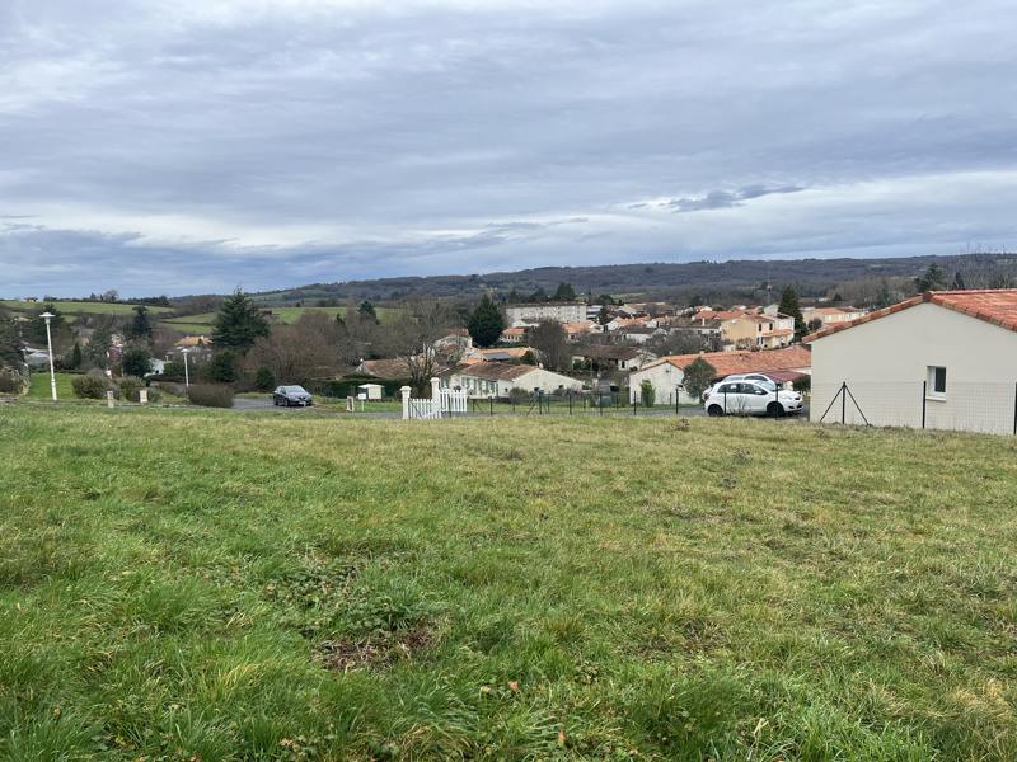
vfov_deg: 53.1
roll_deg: +1.5
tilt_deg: -7.8
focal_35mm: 26
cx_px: 508
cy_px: 381
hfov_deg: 67.3
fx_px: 764
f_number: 1.6
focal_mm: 5.1
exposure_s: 1/1175
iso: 50
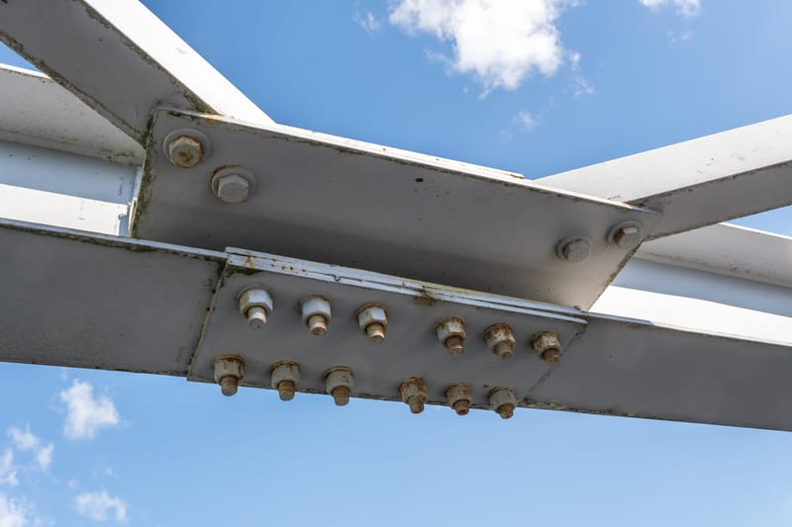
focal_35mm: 30
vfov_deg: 43.6
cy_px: 264
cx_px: 396
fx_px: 660
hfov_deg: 61.9
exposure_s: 1/80
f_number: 11
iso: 200
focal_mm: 20.2
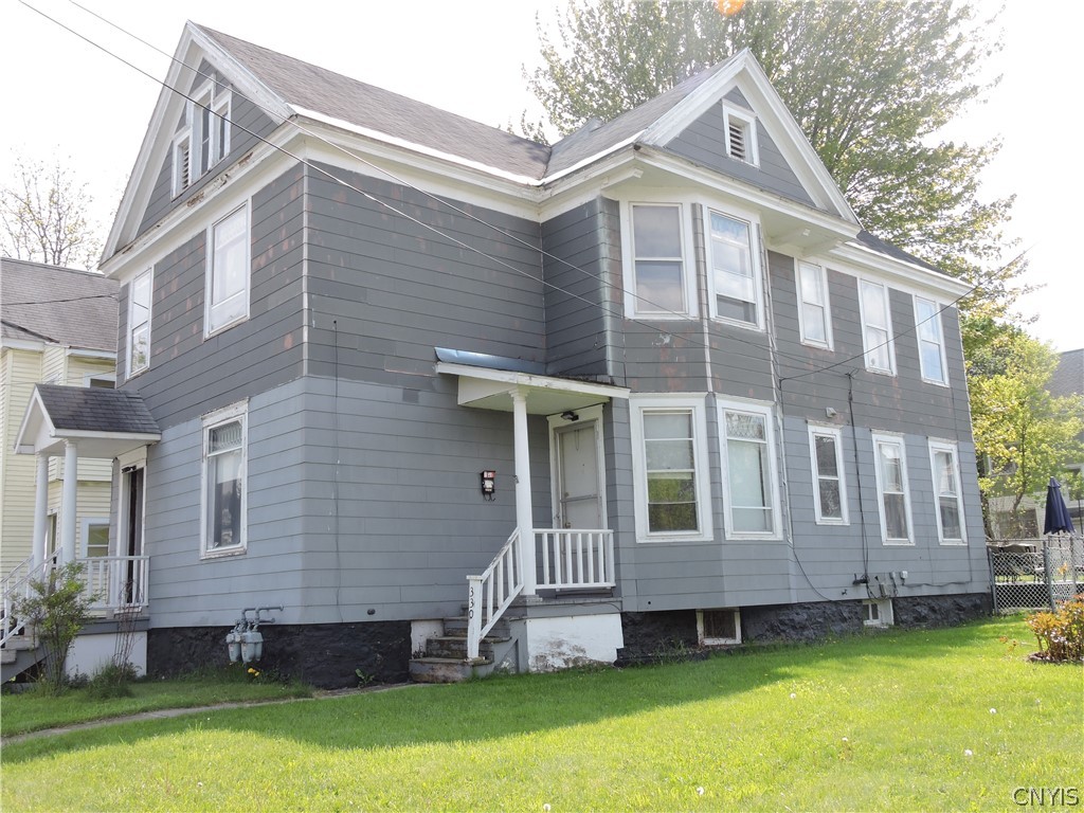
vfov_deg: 42.9
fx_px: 1033
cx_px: 542
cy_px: 406
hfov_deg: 55.4
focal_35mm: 33
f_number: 3.6
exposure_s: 1/320
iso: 100
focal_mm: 5.9
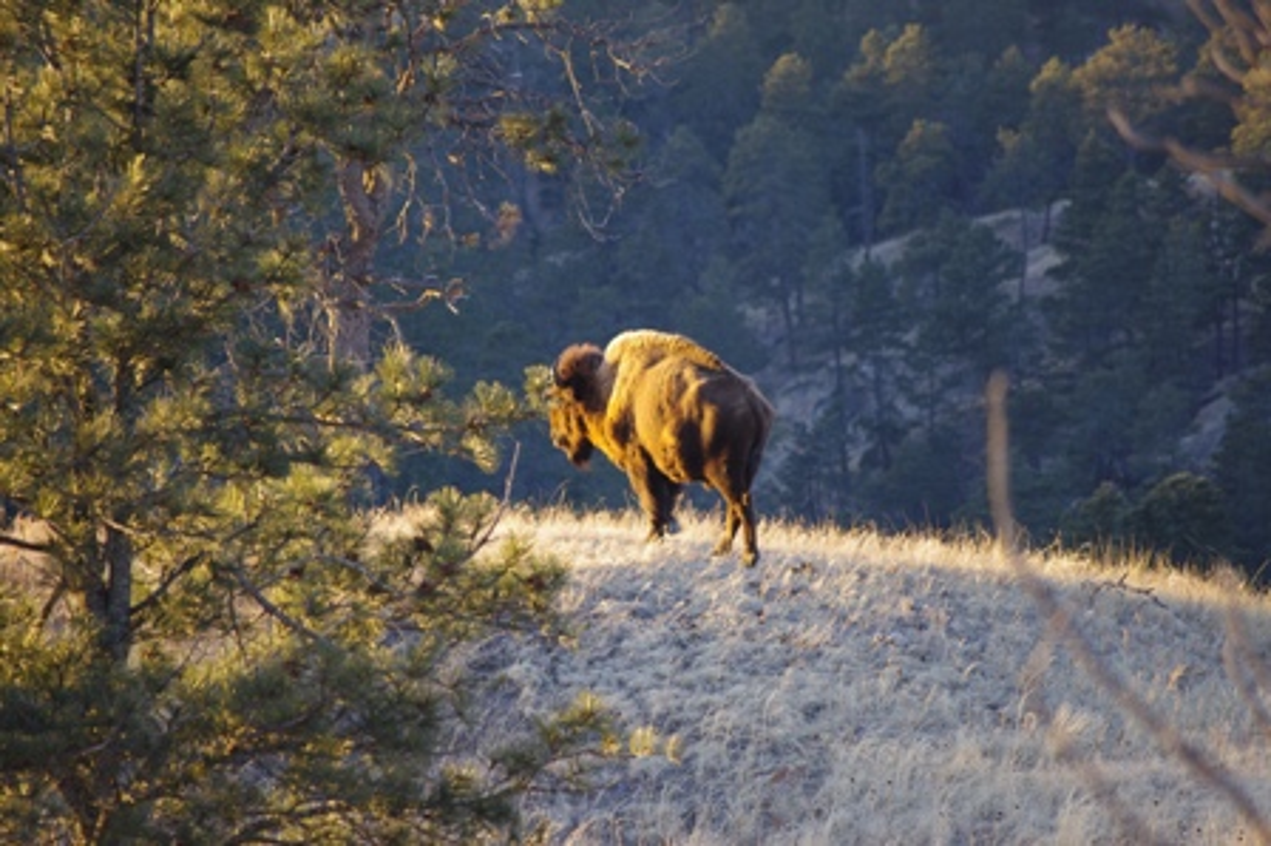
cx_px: 636
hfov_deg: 6.9
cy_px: 423
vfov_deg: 4.6
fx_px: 10584
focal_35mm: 300
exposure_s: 1/100
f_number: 5.6
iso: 400
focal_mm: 200
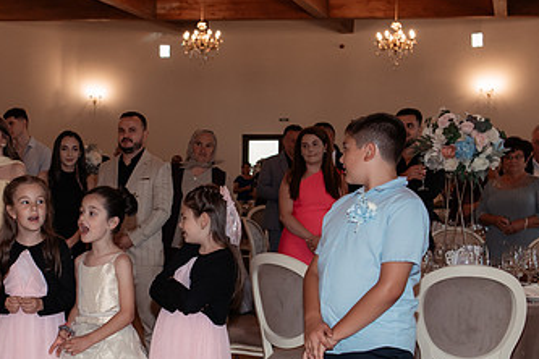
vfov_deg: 22.1
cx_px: 139
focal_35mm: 61
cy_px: 268
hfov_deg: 32.3
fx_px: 913
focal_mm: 35
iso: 1250
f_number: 4.5
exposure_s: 1/250
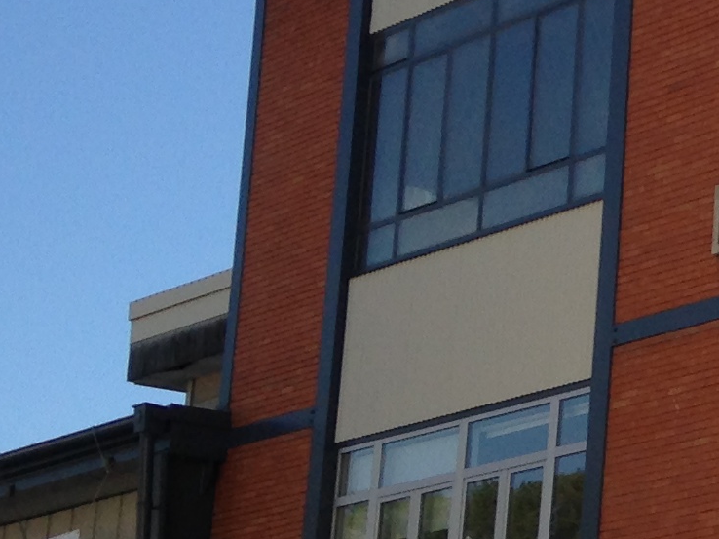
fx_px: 3032
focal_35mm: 146
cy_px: 354
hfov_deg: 12.2
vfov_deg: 10.1
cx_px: 1381
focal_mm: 4.13
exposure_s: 1/1085
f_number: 2.4
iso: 50
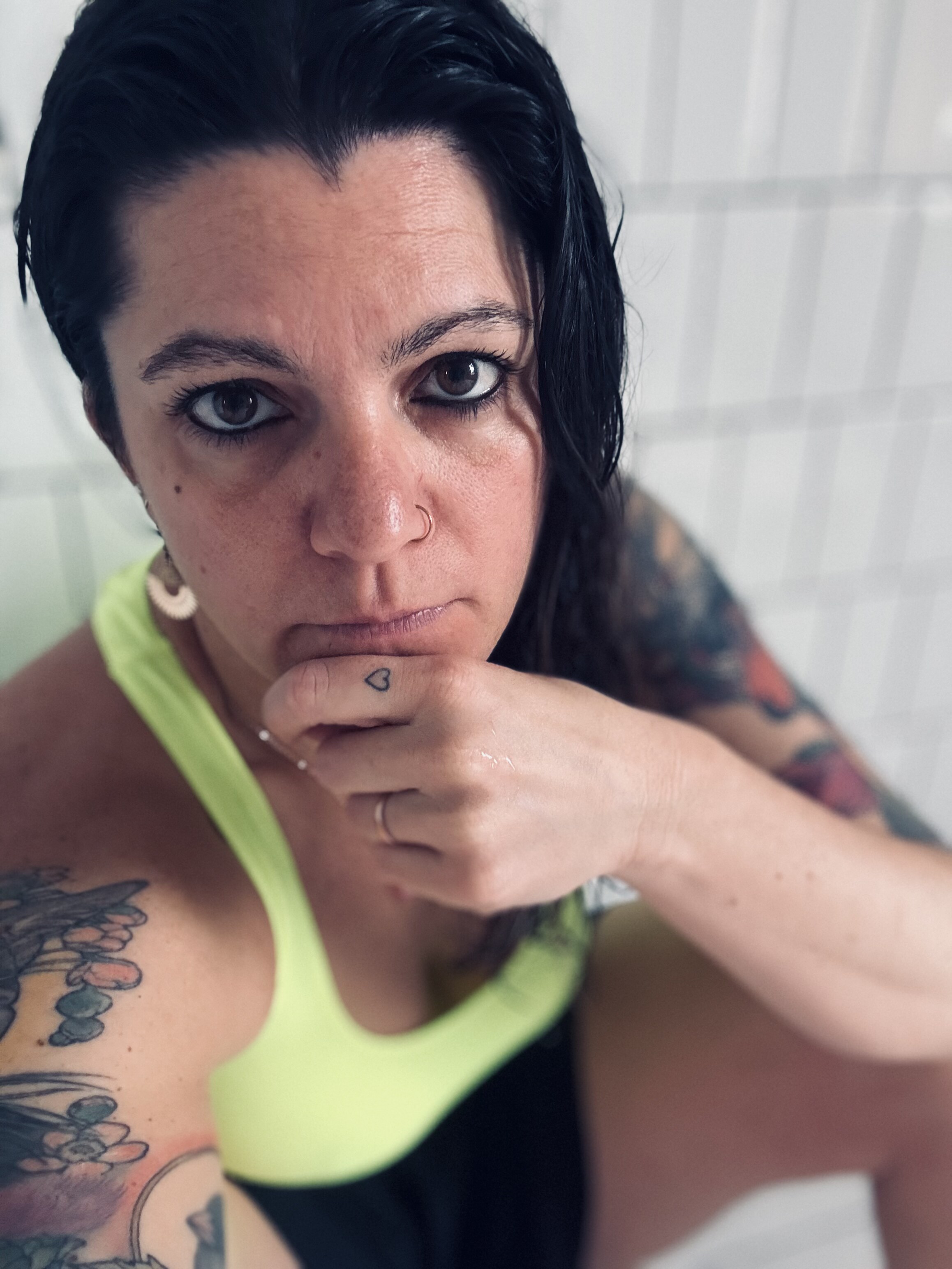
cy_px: 634
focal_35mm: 30
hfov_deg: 46.8
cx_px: 476
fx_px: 1100
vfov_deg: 60.0
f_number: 1.9
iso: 250
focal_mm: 2.69
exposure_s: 1/60
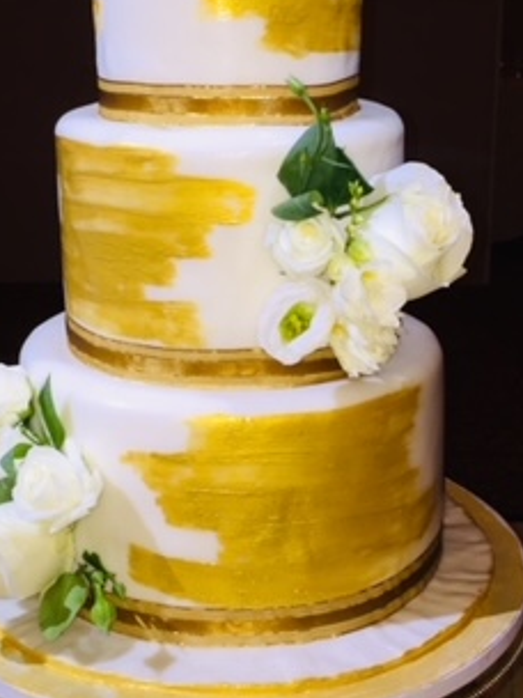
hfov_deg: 24.0
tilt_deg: -13.3
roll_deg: -0.7
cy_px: 280
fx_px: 1229
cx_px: 255
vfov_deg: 31.6
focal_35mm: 61
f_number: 2.2
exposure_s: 1/33
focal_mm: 4.15
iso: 32
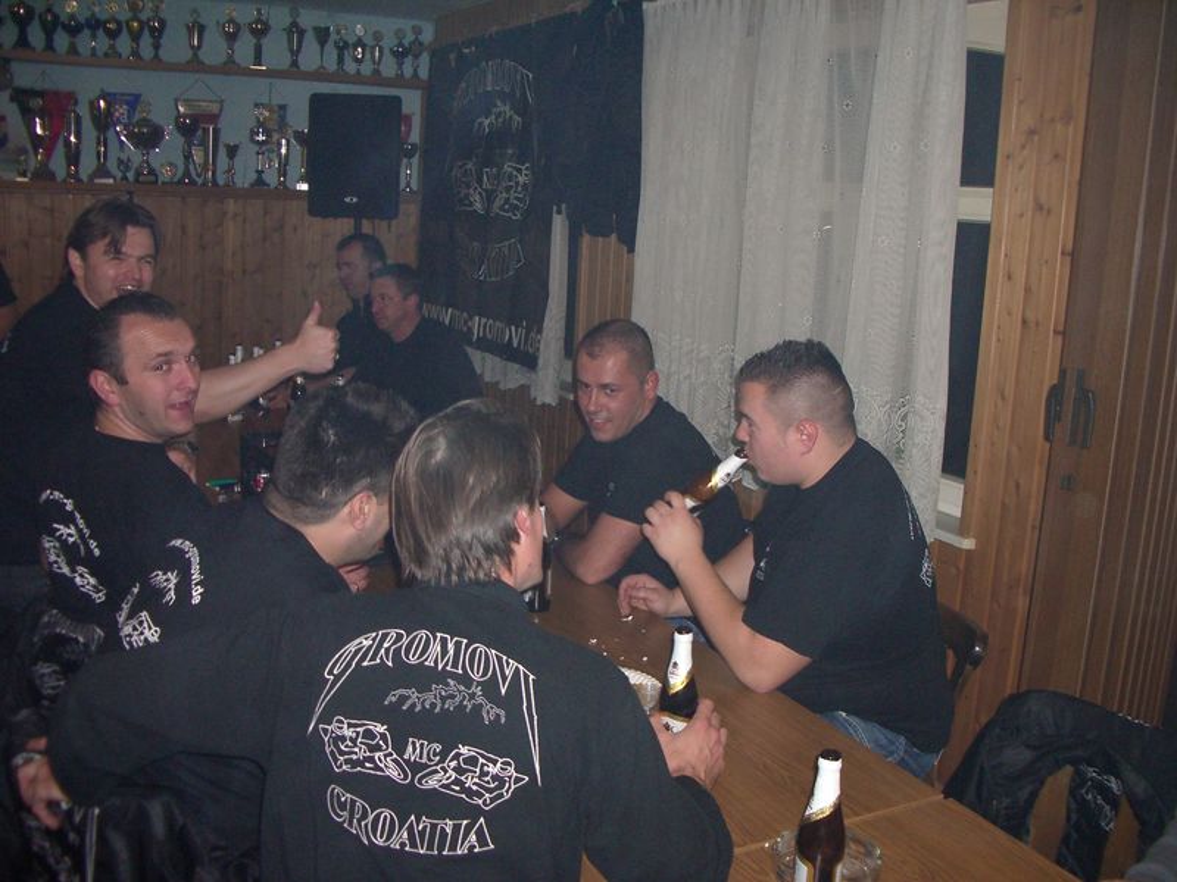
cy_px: 441
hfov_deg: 52.6
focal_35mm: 35
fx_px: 1190
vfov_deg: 40.7
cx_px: 588
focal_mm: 5.8
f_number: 2.6
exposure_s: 1/60
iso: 200
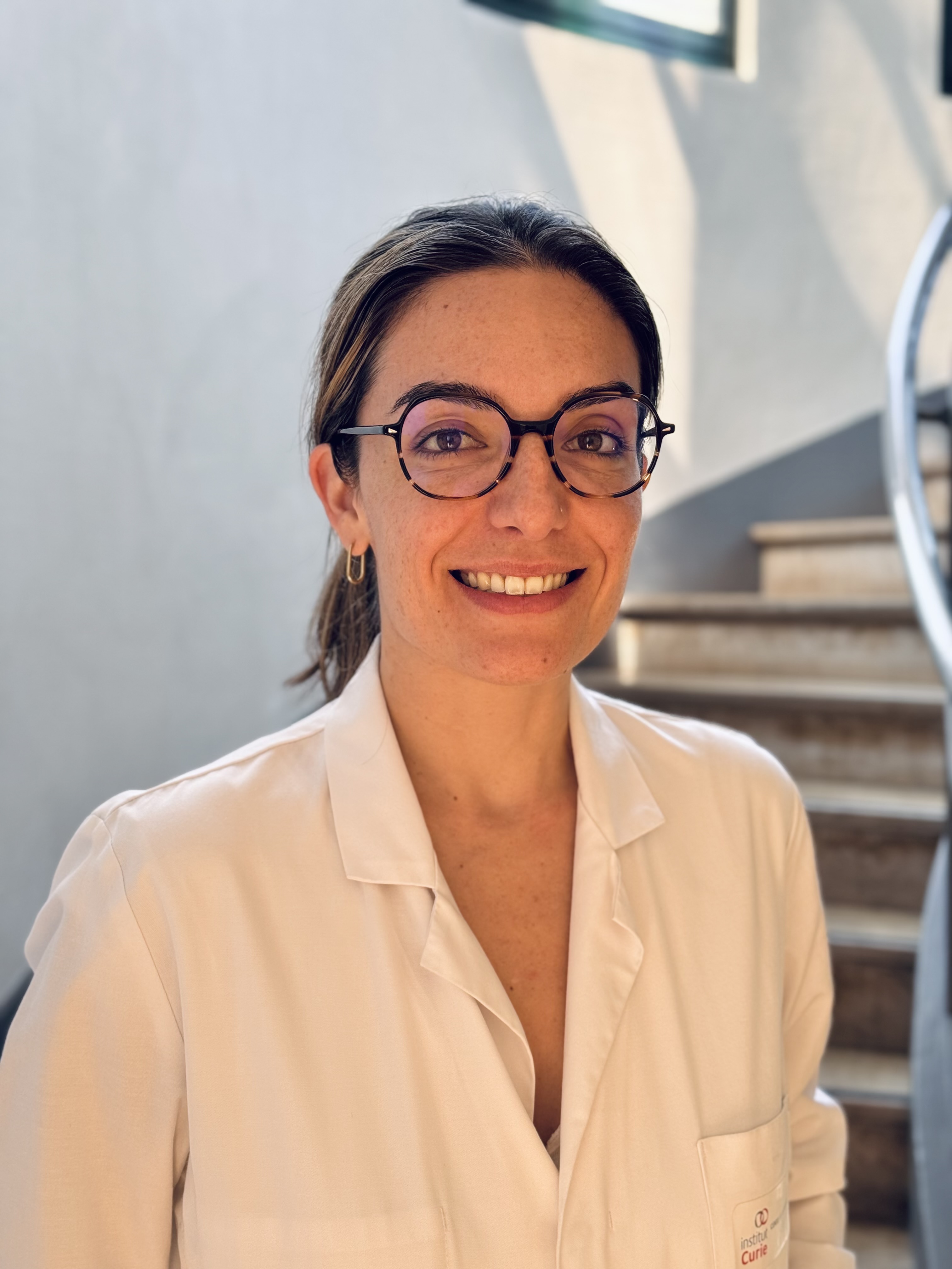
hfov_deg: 30.3
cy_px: 634
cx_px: 476
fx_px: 1760
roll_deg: +0.0
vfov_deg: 39.7
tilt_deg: -1.7
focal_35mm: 48
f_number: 1.78
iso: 100
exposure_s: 1/122
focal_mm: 6.76
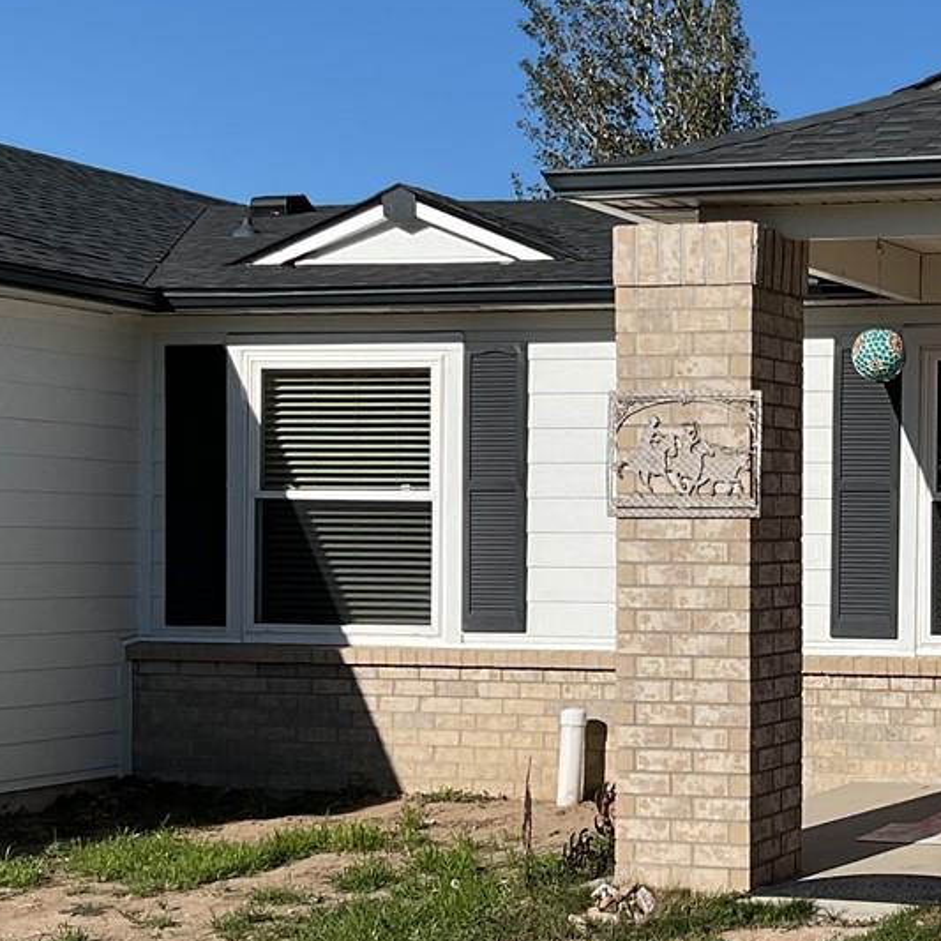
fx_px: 2368
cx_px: 1045
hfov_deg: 21.3
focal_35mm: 77
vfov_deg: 22.4
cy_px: 572
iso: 16
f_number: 1.8
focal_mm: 3
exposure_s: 1/2667
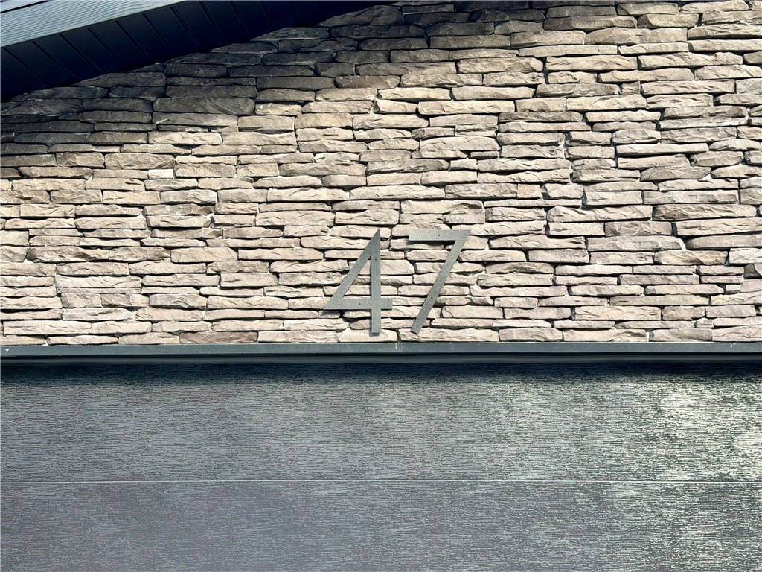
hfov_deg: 39.7
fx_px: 1057
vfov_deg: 30.3
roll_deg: -0.3
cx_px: 381
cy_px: 286
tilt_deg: +4.3
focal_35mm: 48
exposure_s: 1/429
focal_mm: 6.76
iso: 80
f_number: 1.78
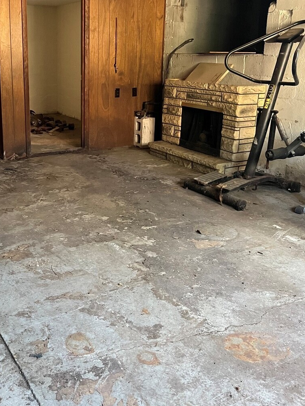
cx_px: 96
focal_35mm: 37
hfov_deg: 38.1
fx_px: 435
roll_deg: +0.4
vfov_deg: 49.7
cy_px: 154
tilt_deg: -12.0
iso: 500
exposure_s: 1/40
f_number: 1.6
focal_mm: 5.1
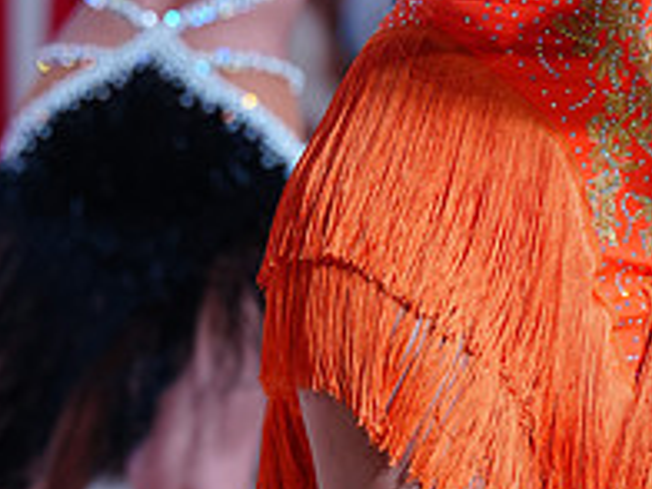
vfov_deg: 2.6
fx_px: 10717
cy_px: -230
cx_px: 580
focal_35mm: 569
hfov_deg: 3.5
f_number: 4.5
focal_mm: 200
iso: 640
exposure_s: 1/200
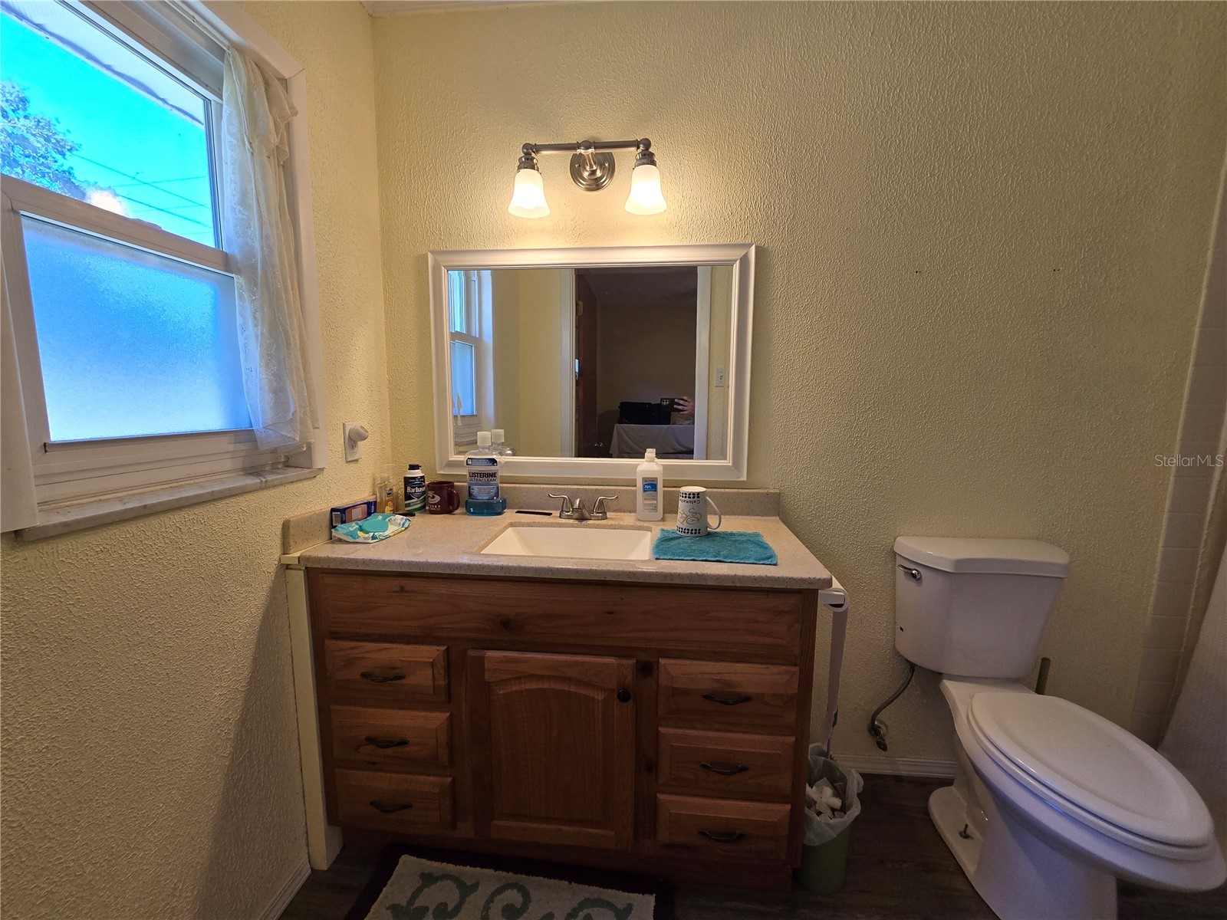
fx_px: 461
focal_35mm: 13
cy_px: 460
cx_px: 614
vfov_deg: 89.9
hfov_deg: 106.2
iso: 80
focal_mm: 2.2
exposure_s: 1/120
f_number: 2.2
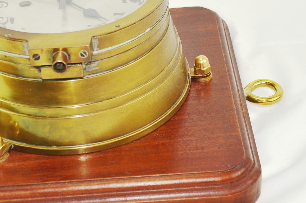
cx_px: 86
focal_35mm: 101
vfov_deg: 13.5
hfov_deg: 20.1
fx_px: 857
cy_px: 59
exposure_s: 1/160
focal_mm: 32
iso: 200
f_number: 4.2
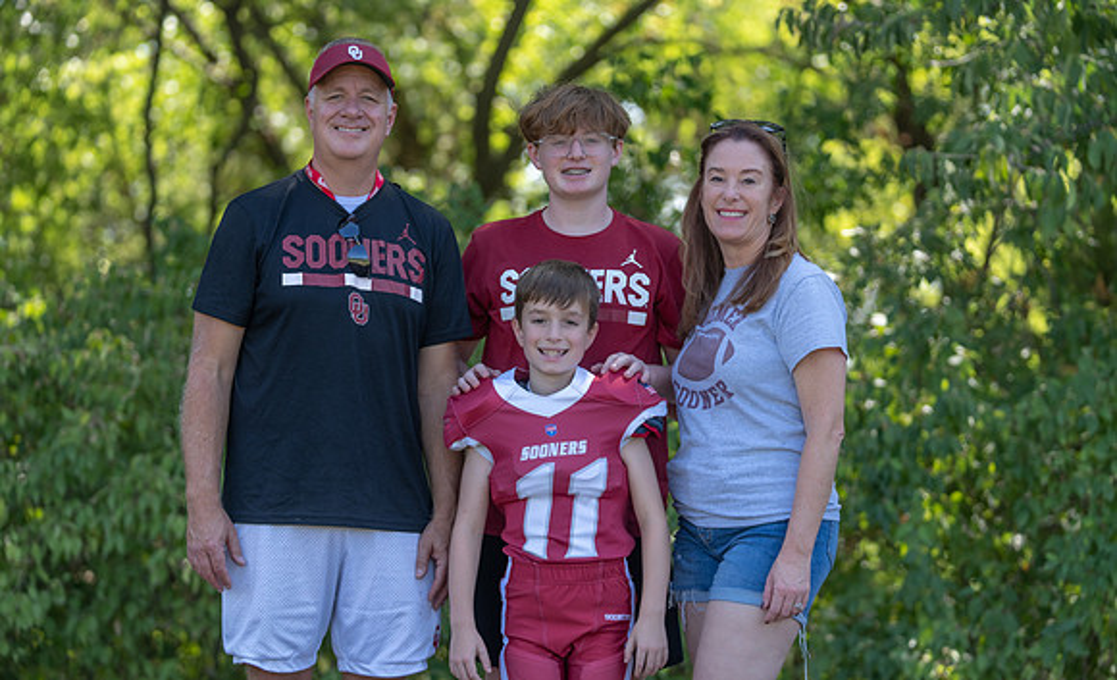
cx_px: 554
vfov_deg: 11.4
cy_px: 303
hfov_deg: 18.7
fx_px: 3396
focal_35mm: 112
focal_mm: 98
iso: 100
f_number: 2.8
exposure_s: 1/400
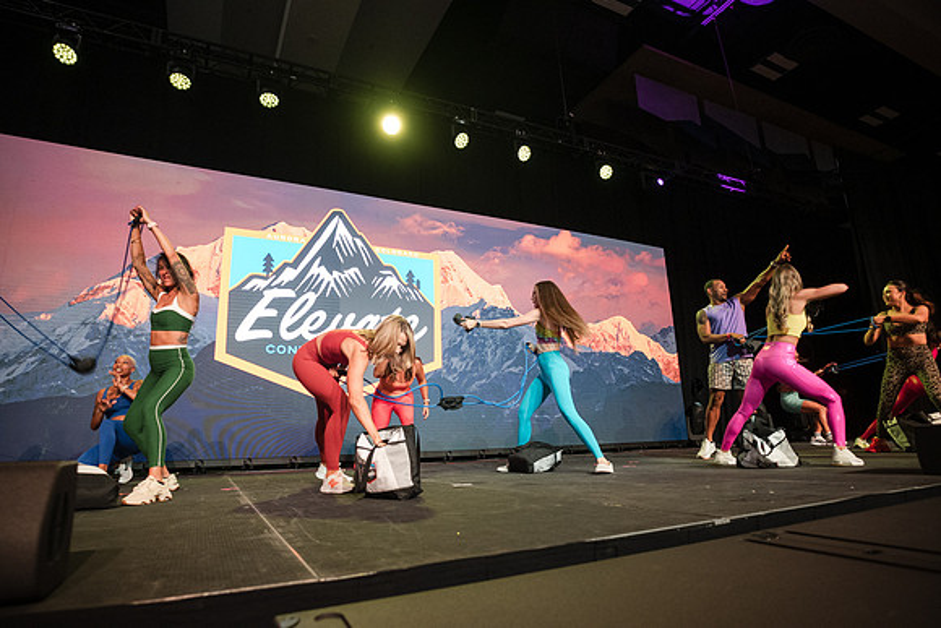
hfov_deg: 84.0
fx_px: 523
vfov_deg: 62.0
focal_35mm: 20
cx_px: 470
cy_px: 314
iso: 3200
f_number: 2.8
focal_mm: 20
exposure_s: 1/160
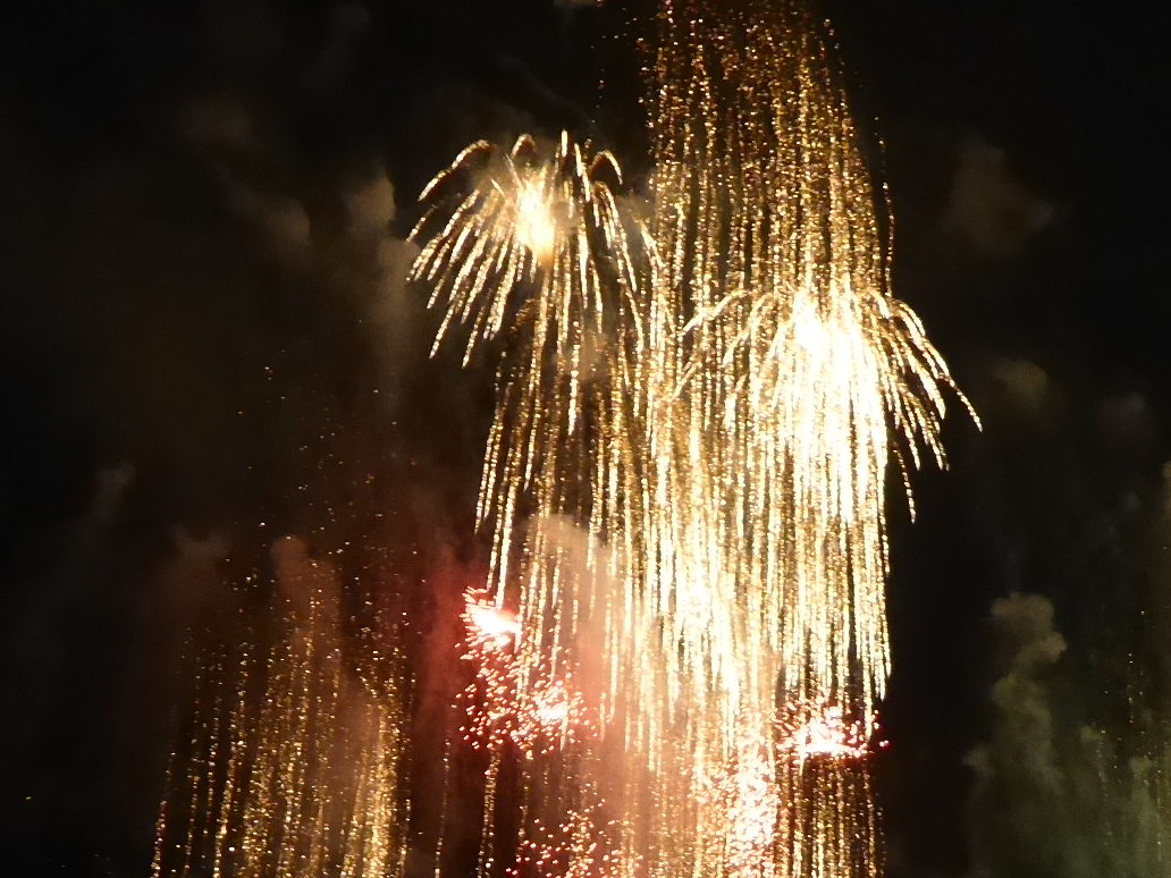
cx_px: 780
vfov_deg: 23.4
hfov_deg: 31.0
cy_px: 651
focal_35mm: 62
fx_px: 2097
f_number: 3.3
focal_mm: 4.3
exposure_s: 1/15
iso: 800
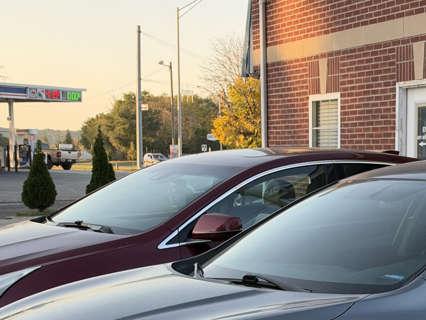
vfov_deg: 16.6
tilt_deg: -7.6
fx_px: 1071
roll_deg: +0.0
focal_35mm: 87
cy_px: 317
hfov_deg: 22.1
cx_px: 355
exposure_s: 1/566
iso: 100
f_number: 1.8
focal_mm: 6.93
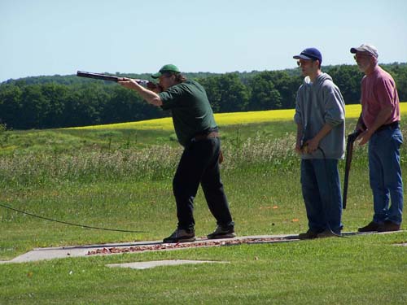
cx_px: 204
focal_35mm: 337
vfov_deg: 4.4
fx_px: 3962
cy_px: 152
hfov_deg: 5.9
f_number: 5
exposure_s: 1/500
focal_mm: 55.9
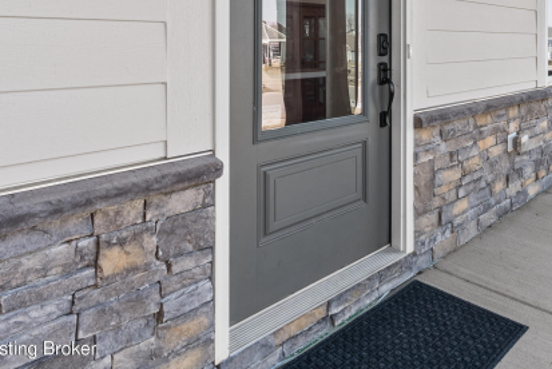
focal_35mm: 29
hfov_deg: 59.7
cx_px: 423
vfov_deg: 41.8
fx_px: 445
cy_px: 44
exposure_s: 1/25
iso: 400
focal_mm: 16
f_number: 11
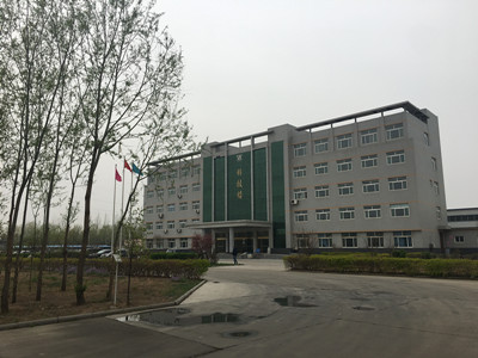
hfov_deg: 61.7
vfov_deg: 48.2
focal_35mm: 29
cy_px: 179
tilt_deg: +10.2
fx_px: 400
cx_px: 239
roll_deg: +0.0
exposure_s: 1/725
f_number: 2.2
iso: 25
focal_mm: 4.15
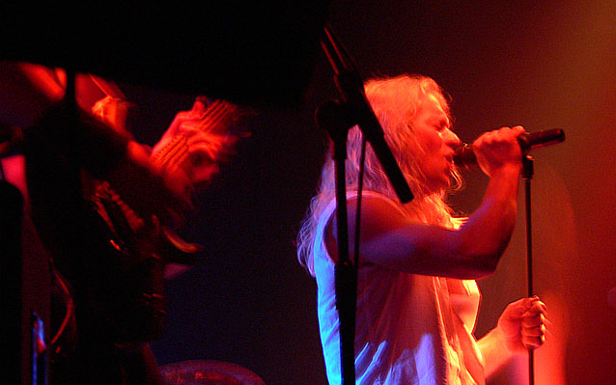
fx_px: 3358
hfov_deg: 10.5
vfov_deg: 6.6
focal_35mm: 200
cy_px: 210
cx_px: 308
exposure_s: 1/4
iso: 200
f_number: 2.8
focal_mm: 31.3
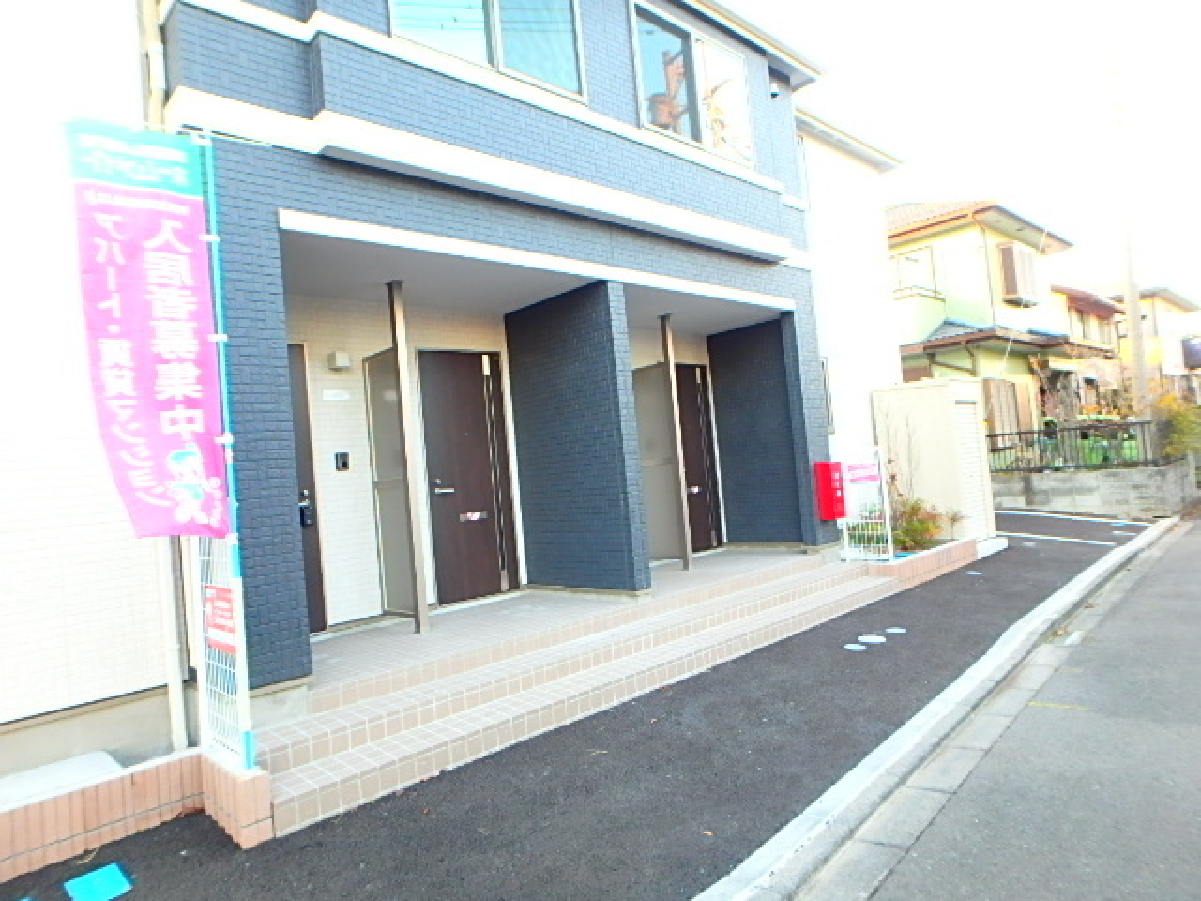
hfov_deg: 79.0
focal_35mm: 21
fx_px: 729
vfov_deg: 63.4
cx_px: 600
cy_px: 450
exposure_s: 1/30
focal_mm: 3.7
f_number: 3.5
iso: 320
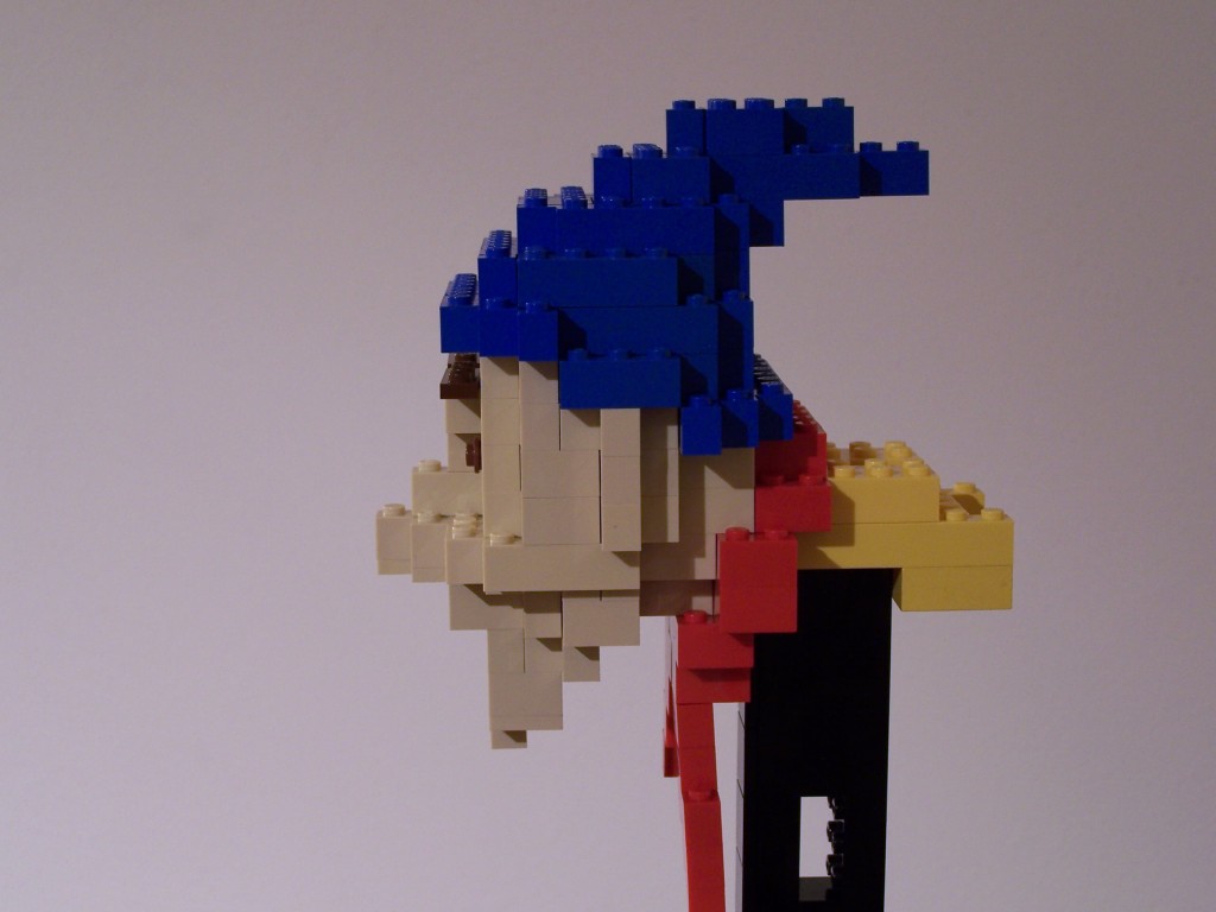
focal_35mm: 67
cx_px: 608
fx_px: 2354
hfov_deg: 29.0
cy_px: 456
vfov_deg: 21.9
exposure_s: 1/2
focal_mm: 11.1
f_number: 3.2
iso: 80
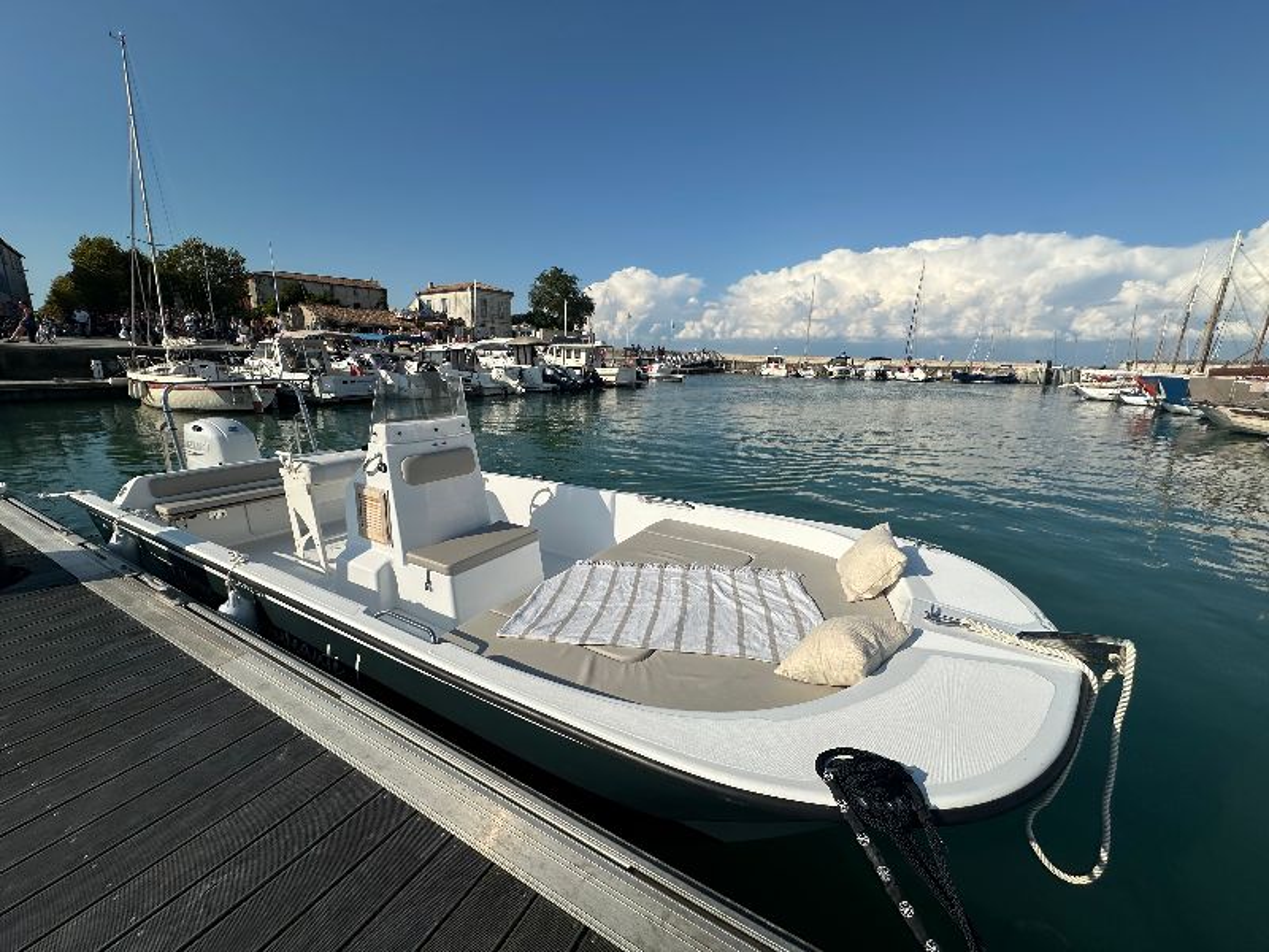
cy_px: 476
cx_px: 634
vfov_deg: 85.7
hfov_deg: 102.1
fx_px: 513
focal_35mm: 14
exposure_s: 1/5291
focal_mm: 2.22
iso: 50
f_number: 2.2
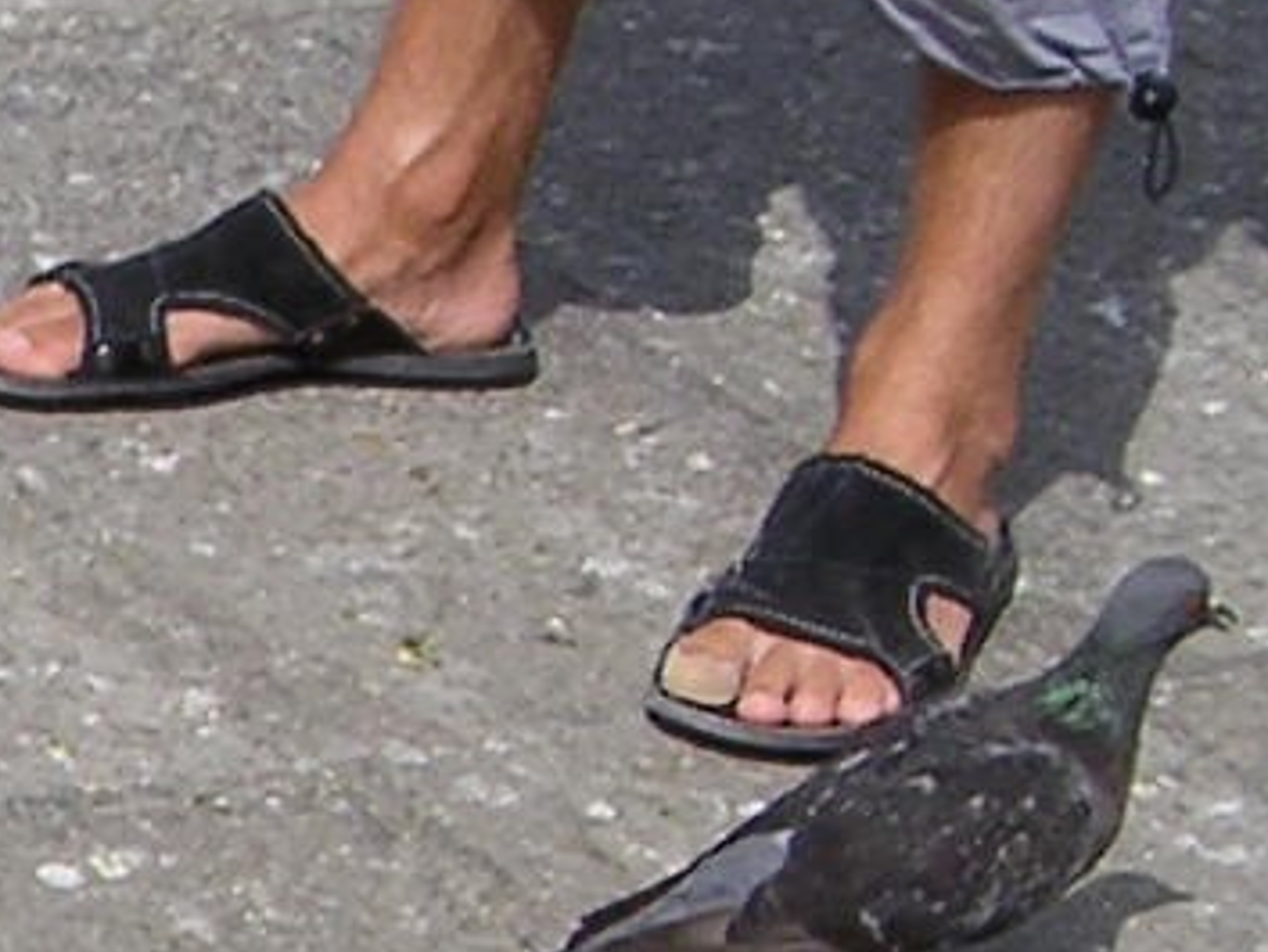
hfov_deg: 9.4
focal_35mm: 195
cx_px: -1401
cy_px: 1476
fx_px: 7145
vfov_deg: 7.5
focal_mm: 5.6
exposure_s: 1/180
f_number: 6.7
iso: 64
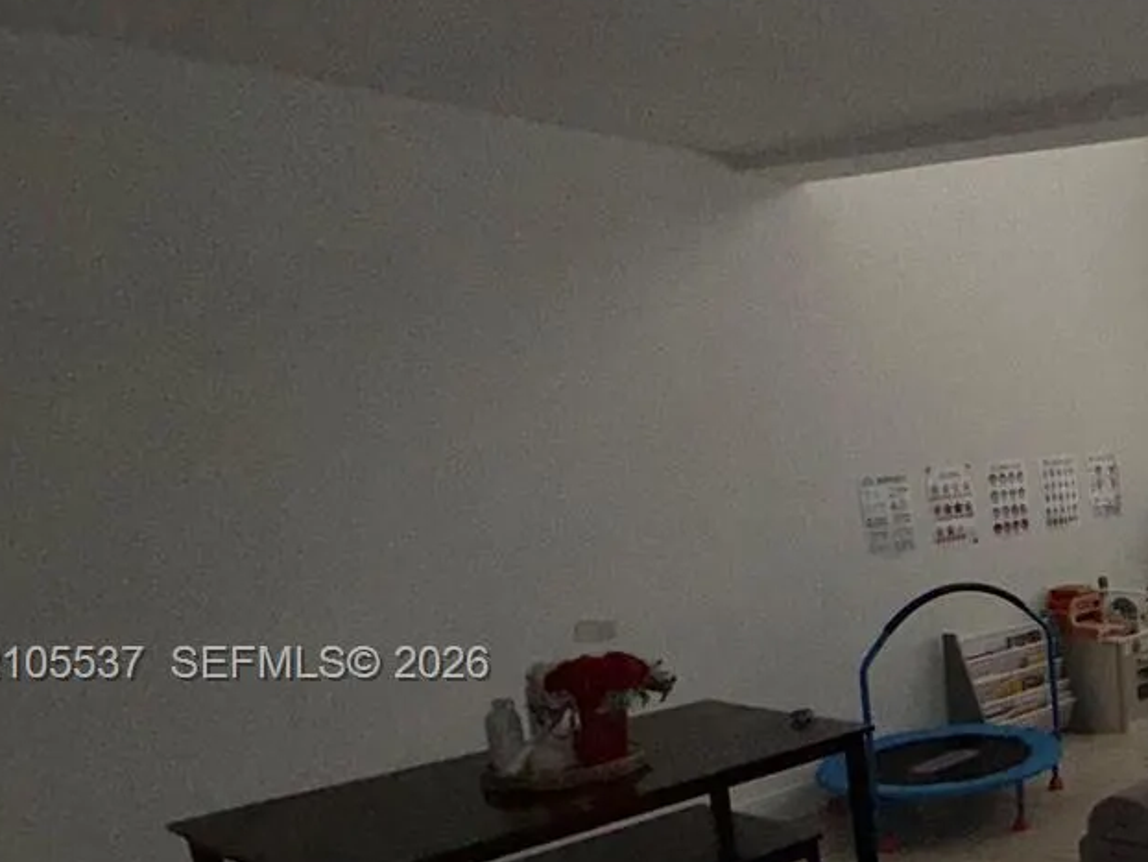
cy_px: 666
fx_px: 1194
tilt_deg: -12.9
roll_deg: +0.5
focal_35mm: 36
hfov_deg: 37.8
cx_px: 1392
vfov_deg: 38.5
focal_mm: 2.22
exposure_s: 1/104
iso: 80
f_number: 2.2
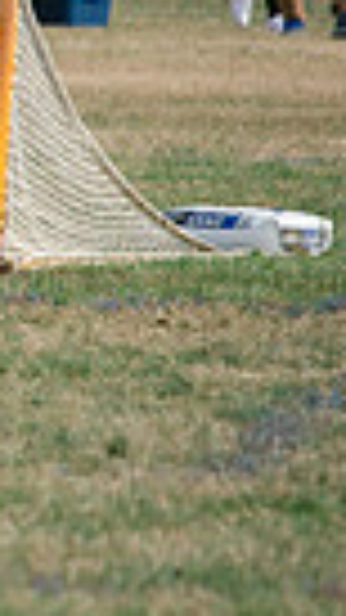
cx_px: -930
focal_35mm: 884
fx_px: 14427
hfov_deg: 1.4
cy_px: -74
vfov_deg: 2.4
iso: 250
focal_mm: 200
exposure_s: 1/1250
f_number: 4.5
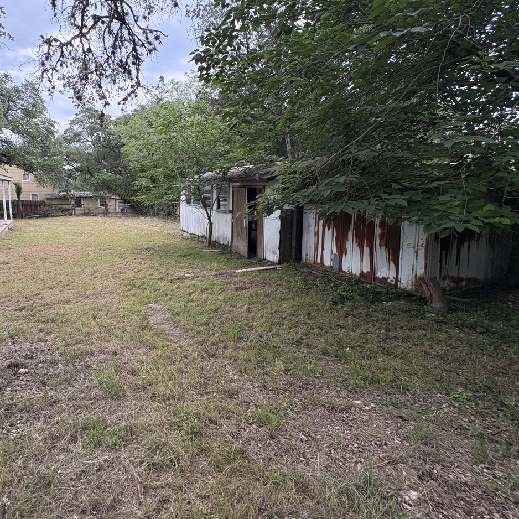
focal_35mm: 19
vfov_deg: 77.2
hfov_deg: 76.2
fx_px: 322
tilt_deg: -6.8
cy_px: 222
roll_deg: +1.0
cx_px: 193
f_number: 2.2
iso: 125
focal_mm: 2.22
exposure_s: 1/112
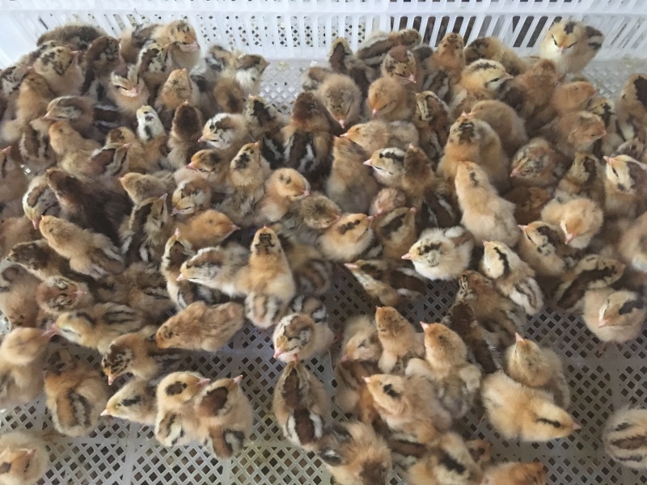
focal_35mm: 29
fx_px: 542
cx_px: 324
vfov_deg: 48.2
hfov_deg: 61.7
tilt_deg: -73.4
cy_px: 242
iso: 250
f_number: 2.2
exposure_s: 1/17
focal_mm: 4.15
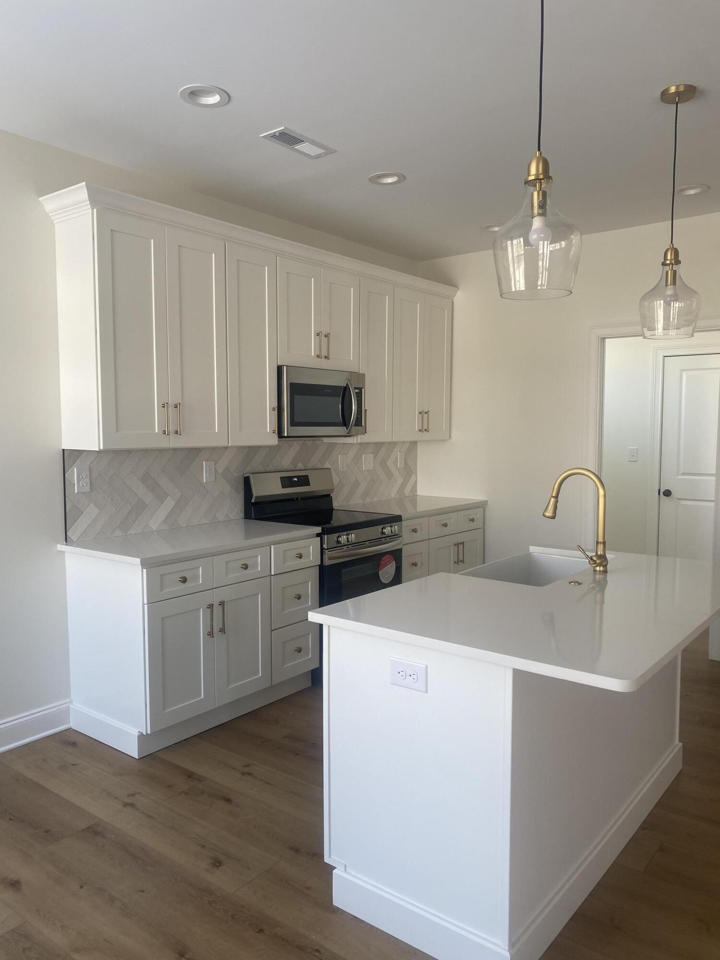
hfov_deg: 53.1
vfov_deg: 67.3
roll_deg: +0.9
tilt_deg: -5.3
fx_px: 721
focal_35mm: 26
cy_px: 480
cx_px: 360
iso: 40
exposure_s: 1/122
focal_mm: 4.25
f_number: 1.8
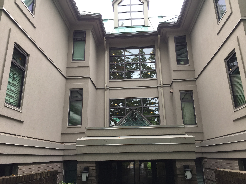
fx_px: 206
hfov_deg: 61.7
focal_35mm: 29
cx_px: 123
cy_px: 92
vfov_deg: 48.2
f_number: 2.2
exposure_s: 1/148
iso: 32
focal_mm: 4.15
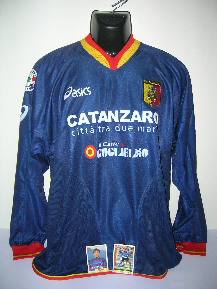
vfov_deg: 54.0
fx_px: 284
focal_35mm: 34
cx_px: 108
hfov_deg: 41.8
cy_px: 144
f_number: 2.9
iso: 50
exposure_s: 1/60.1
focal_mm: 5.7
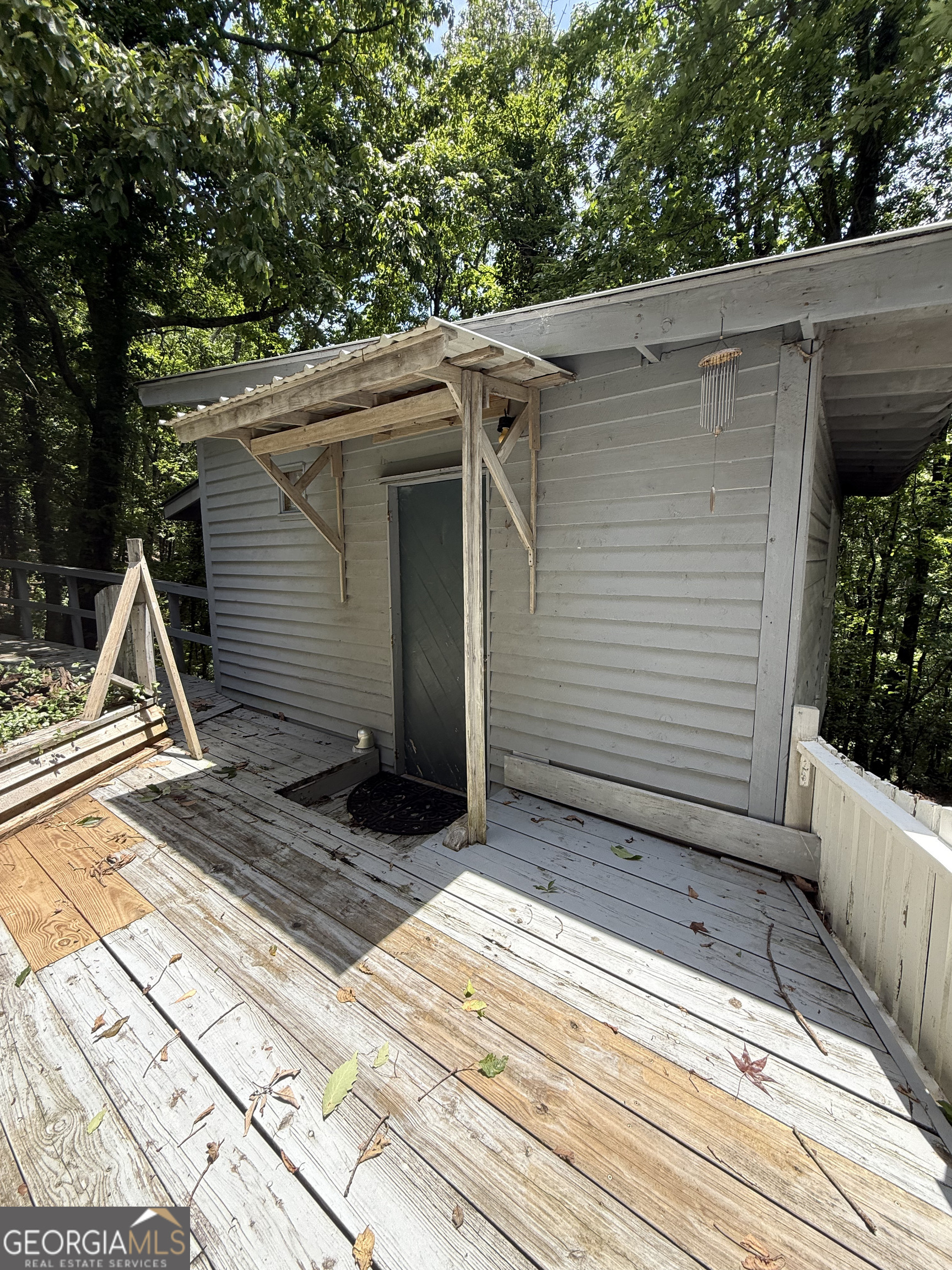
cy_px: 635
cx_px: 476
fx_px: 513
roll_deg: +0.3
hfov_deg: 85.7
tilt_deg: -6.7
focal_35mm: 14
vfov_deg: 102.1
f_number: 2.2
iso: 64
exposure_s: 1/290
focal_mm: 2.22
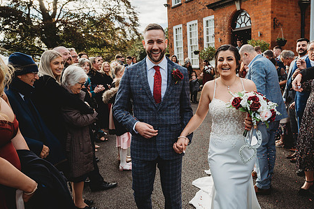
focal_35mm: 31
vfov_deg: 42.3
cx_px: 199
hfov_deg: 59.4
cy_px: 100
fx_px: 270
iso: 220
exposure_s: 1/800
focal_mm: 24
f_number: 4.5
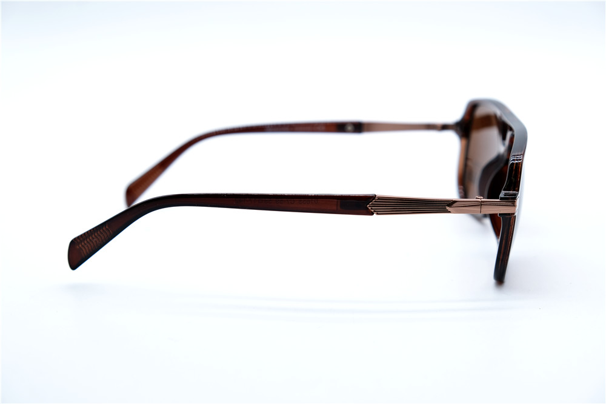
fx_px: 1077
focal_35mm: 64
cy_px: 202
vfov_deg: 21.2
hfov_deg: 31.4
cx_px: 303
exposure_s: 1/150
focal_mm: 42.5
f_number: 5.6
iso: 160
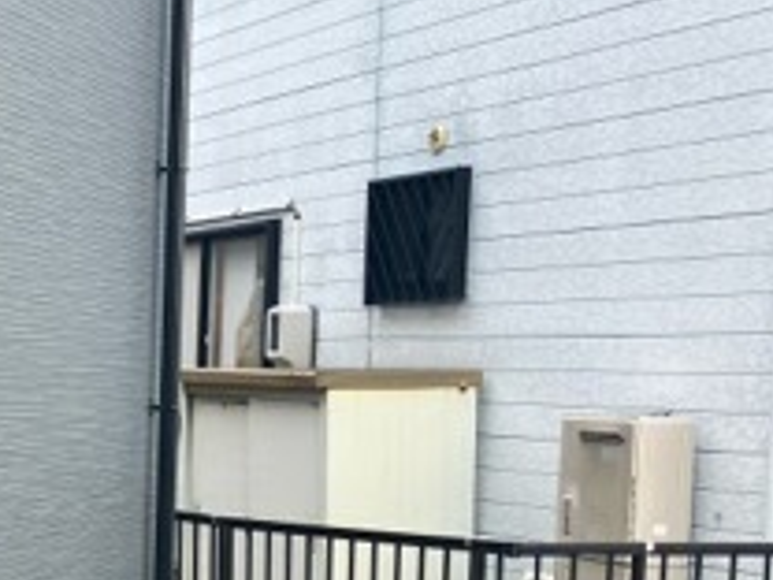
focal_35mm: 86
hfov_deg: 20.0
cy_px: 476
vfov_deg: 17.0
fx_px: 1920
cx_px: -349
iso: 25
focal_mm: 3.99
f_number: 1.8
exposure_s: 1/254
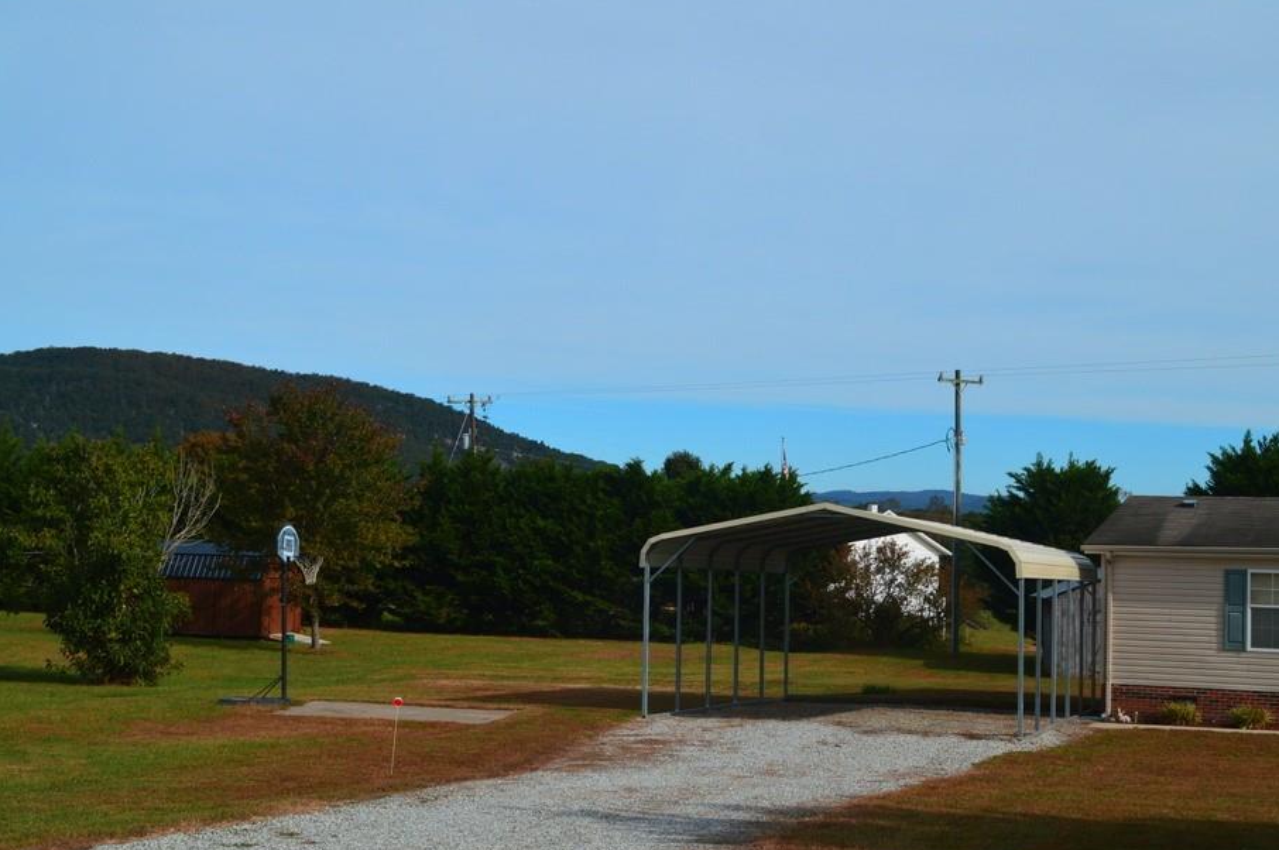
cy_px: 467
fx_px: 1865
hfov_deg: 37.8
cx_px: 675
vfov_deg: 25.7
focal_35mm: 53
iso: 400
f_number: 10
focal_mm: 31
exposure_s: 1/200
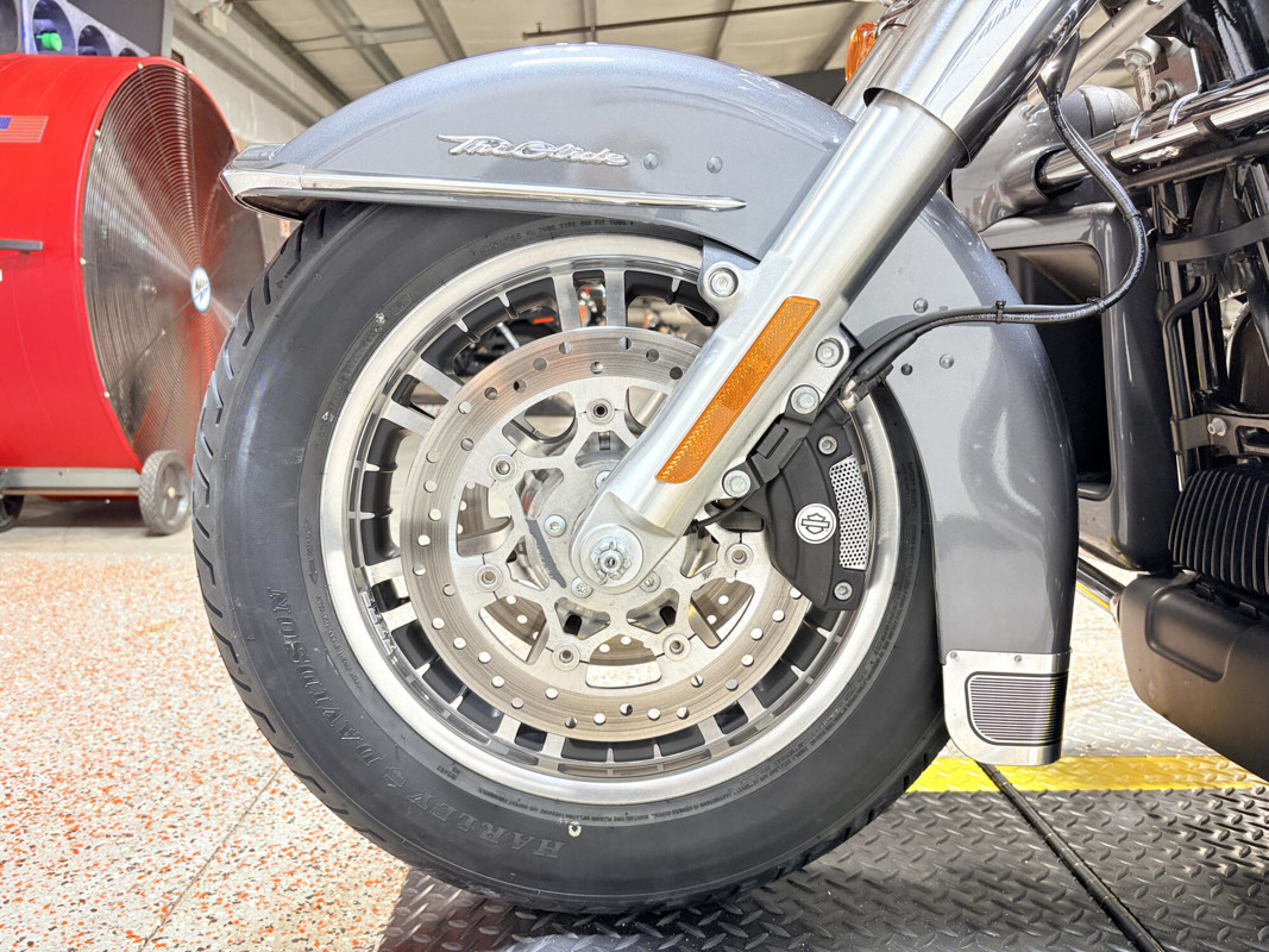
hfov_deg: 67.3
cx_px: 634
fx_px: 953
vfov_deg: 53.1
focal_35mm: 26
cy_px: 476
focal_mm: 5.96
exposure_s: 1/60
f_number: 1.6
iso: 80
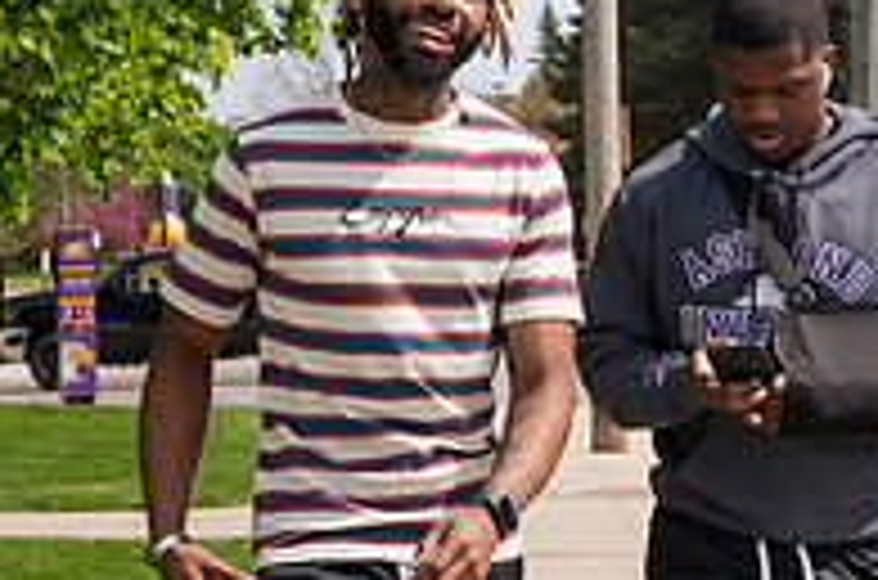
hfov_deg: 12.0
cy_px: 256
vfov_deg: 8.0
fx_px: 4160
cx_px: 746
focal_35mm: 171
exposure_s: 1/500
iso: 200
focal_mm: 56
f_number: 7.1
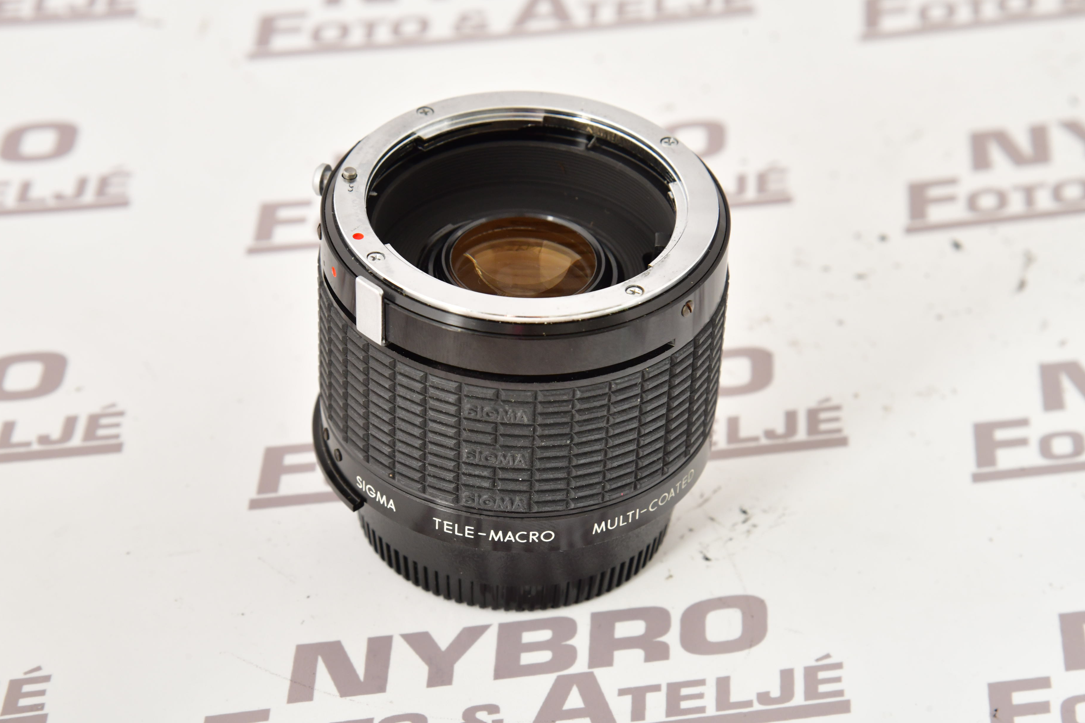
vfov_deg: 10.2
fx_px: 4068
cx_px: 494
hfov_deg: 15.2
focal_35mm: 135
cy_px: 389
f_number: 11
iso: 1000
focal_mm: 120
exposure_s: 1/200
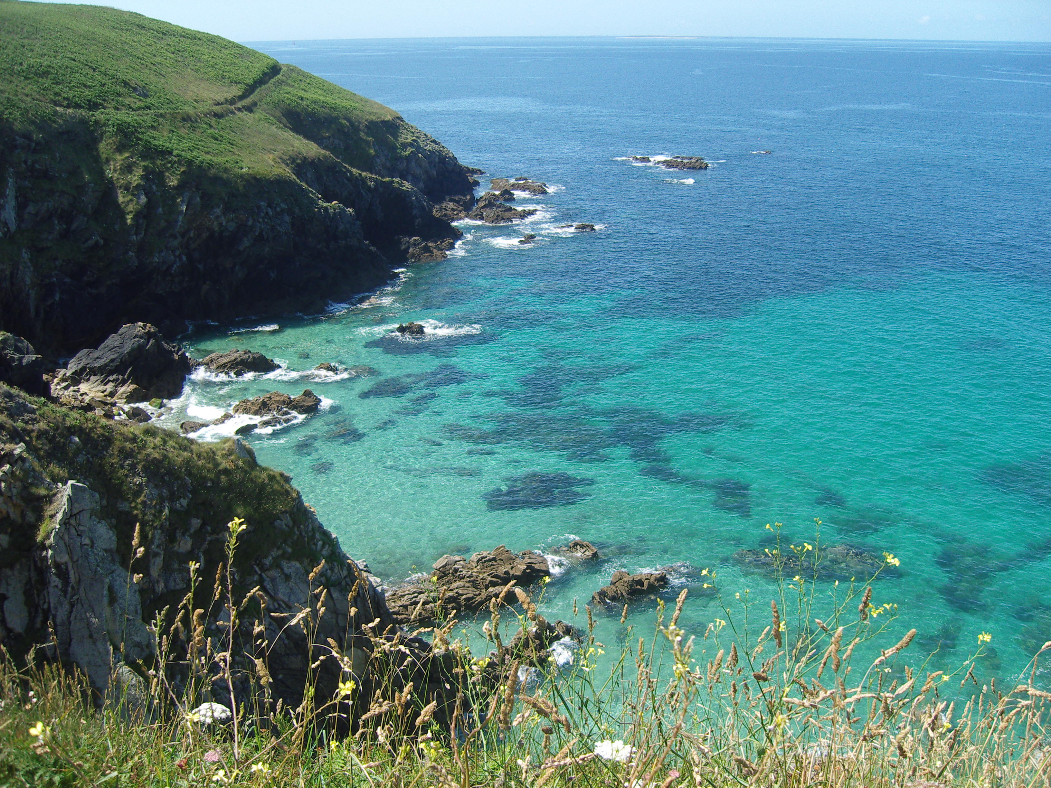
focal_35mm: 34
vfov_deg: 41.8
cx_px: 526
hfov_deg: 54.0
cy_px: 394
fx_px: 1032
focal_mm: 7.3
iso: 100
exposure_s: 1/200
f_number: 7
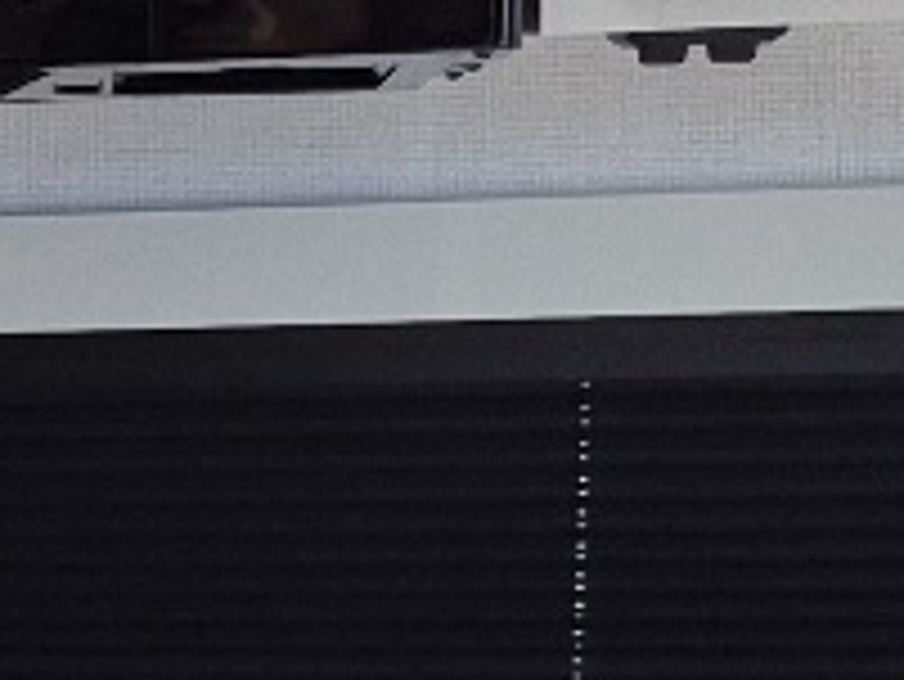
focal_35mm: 183
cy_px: 991
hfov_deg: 9.8
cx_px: -1106
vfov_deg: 8.0
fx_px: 4782
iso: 250
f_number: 1.8
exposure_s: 1/120
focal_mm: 5.4
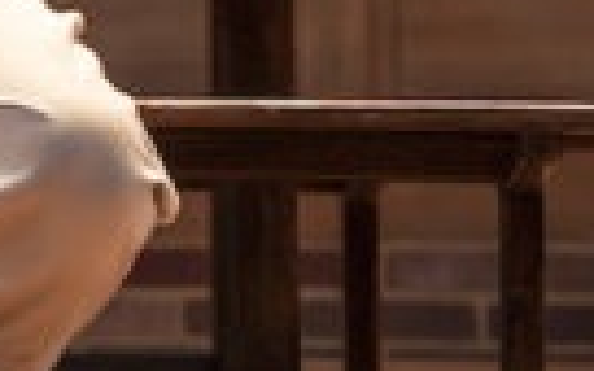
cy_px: -441
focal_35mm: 603
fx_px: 9762
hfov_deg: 3.5
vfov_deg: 2.2
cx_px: -677
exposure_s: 1/250
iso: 250
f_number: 4
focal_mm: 134
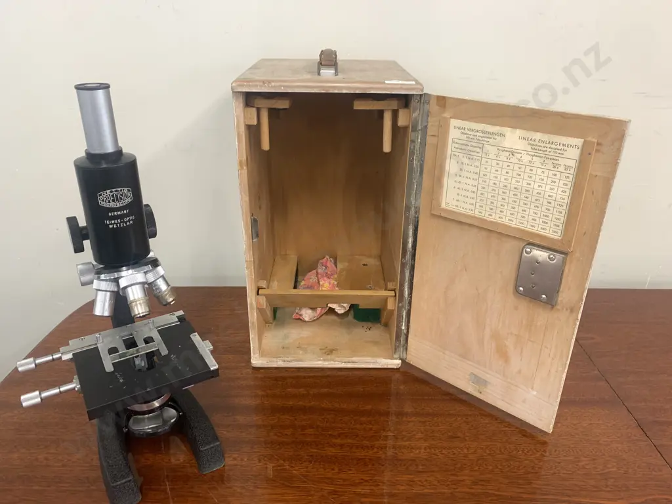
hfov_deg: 67.3
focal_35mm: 26
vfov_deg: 53.1
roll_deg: -0.8
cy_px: 252
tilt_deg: -27.2
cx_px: 336
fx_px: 505
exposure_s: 1/50
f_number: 1.8
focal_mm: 4.25
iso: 100
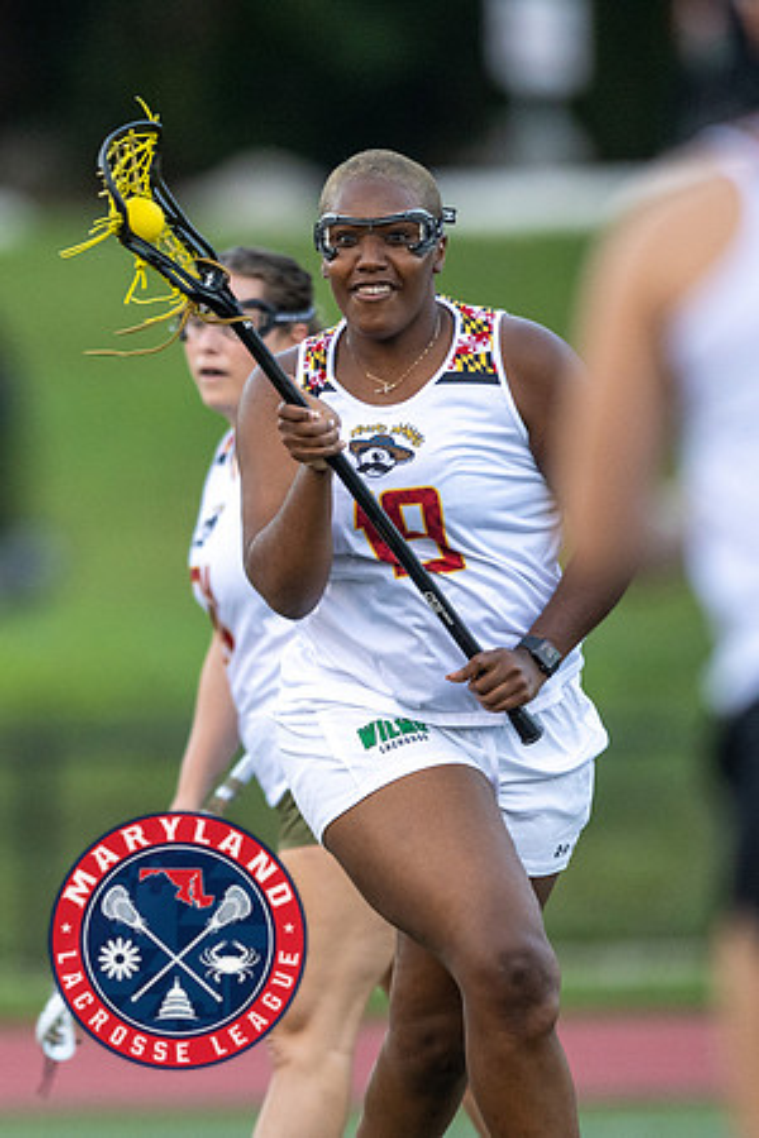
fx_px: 24494
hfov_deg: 1.8
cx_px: 111
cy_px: 554
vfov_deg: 2.7
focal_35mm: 775
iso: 1800
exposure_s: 1/1250
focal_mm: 400
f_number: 2.8
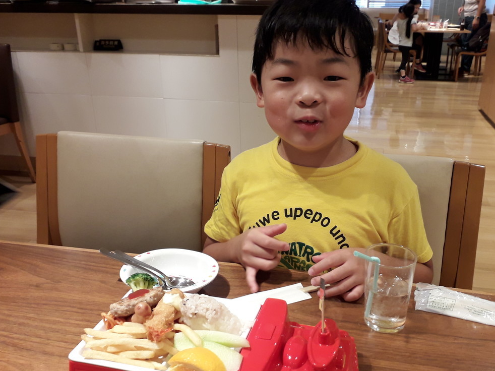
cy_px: 205
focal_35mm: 33
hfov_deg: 55.2
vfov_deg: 42.9
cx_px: 274
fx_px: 472
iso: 80
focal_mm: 3.6
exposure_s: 1/50
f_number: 1.9
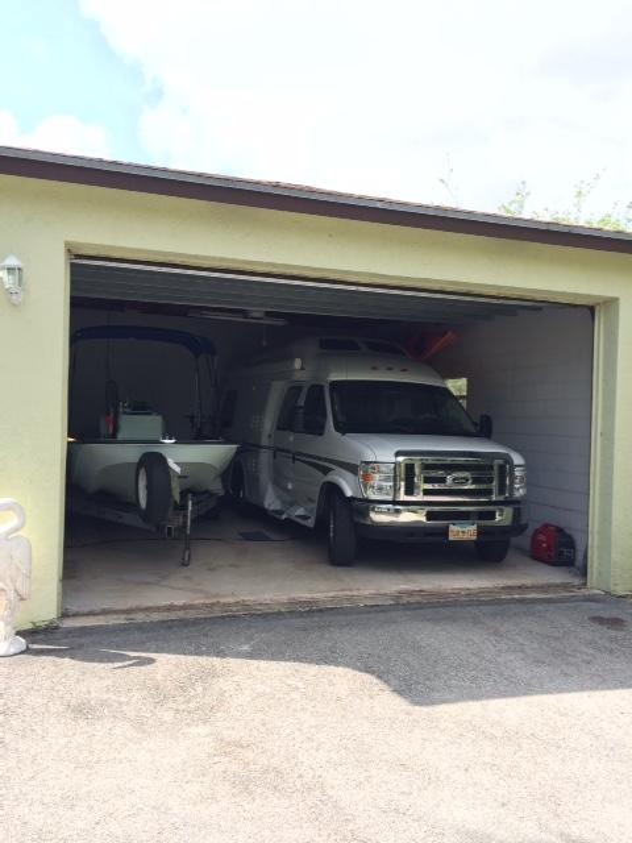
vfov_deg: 61.7
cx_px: 316
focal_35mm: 29
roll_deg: -0.9
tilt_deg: -1.0
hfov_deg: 48.2
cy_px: 422
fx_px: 706
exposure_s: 1/373
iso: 32
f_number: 2.2
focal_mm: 4.15
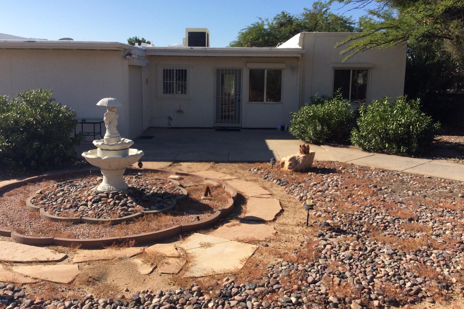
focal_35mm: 35
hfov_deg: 54.4
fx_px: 451
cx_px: 227
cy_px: 135
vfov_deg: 37.8
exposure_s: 1/1590
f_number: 2.4
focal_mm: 3.3
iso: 32
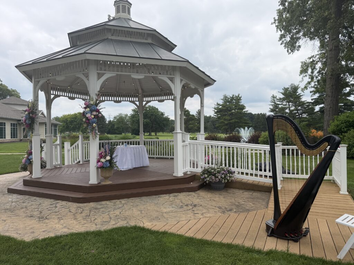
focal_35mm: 24
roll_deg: +1.0
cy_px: 132
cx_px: 177
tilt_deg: -0.6
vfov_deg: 56.8
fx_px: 245
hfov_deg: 71.6
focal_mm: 6.76
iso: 80
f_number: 1.78
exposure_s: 1/3425
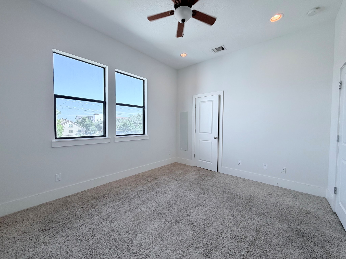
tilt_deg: -2.2
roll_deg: -0.3
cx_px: 173
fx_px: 140
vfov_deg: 85.7
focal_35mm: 14
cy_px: 130
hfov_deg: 102.1
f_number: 2.2
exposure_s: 1/120
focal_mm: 2.22
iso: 80
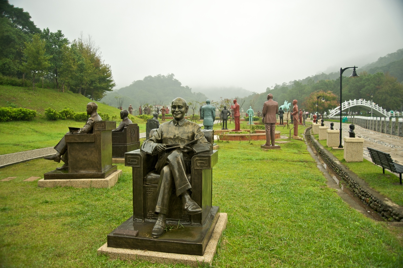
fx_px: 313
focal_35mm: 28
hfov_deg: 65.5
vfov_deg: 46.3
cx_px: 202
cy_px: 134
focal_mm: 28
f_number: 3.8
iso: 200
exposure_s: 1/100
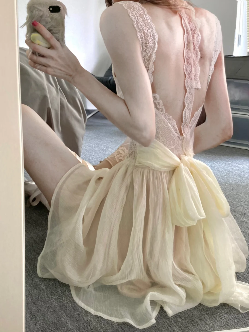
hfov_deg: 49.7
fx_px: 269
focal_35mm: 28
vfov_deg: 63.4
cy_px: 166
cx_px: 124
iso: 200
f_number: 1.8
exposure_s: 1/60
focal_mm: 3.99
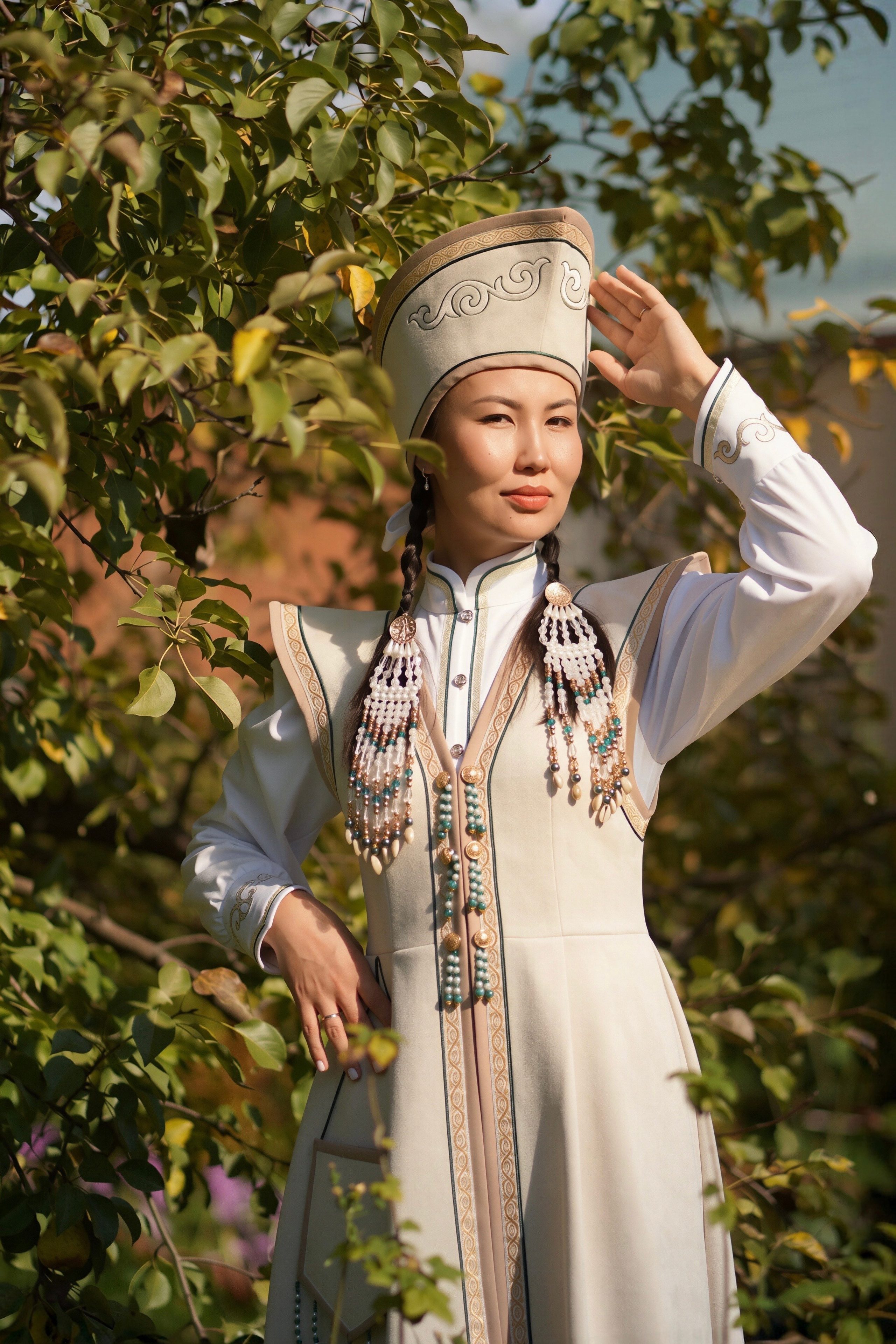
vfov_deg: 16.1
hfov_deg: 10.8
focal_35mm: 127
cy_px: 672
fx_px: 4741
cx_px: 448
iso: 100
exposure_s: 1/8000
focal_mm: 85
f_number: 1.8
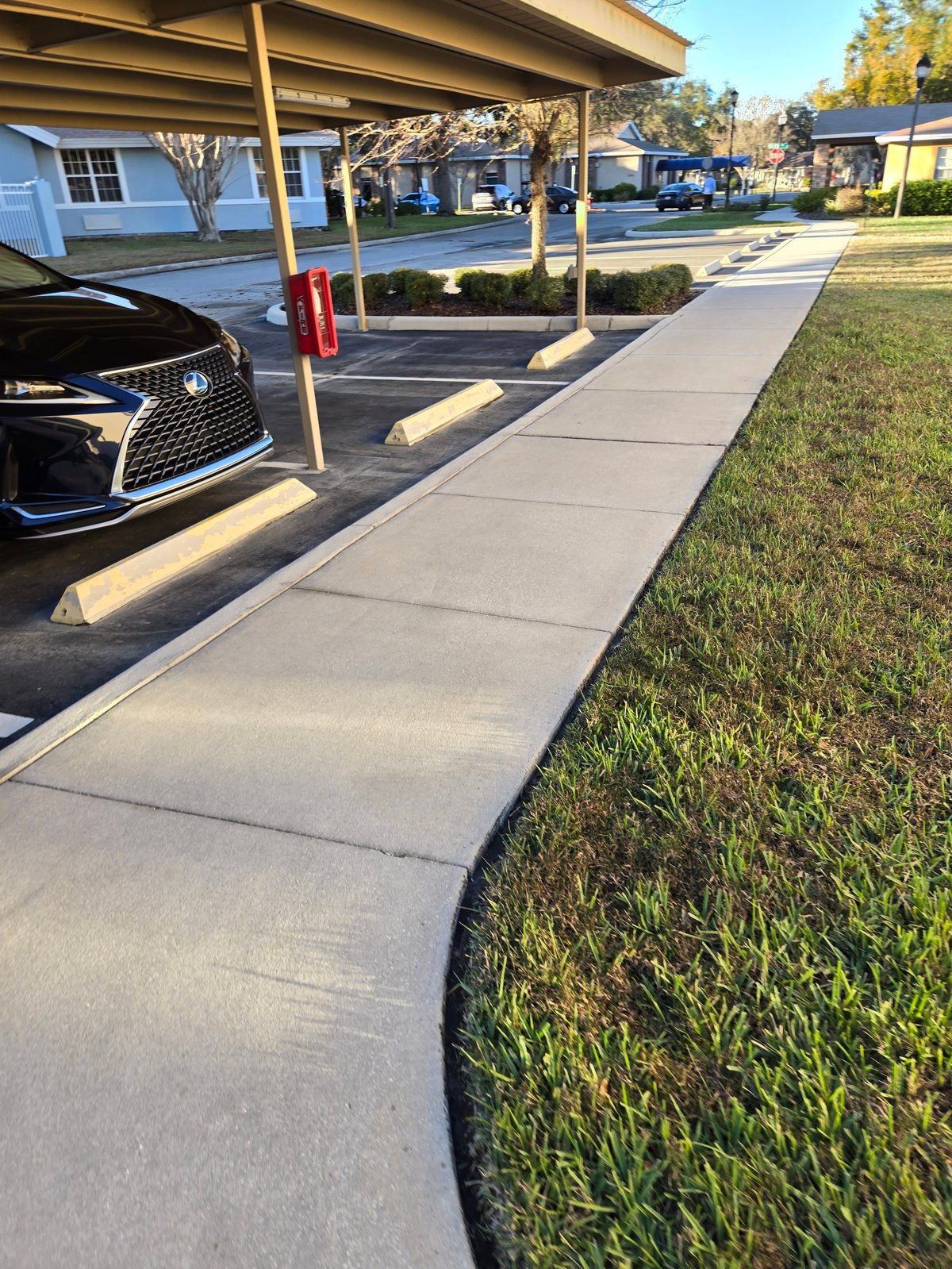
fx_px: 843
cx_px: 476
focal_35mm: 23
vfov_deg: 73.9
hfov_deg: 58.9
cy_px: 634
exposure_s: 1/180
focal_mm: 5.4
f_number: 1.8
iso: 25
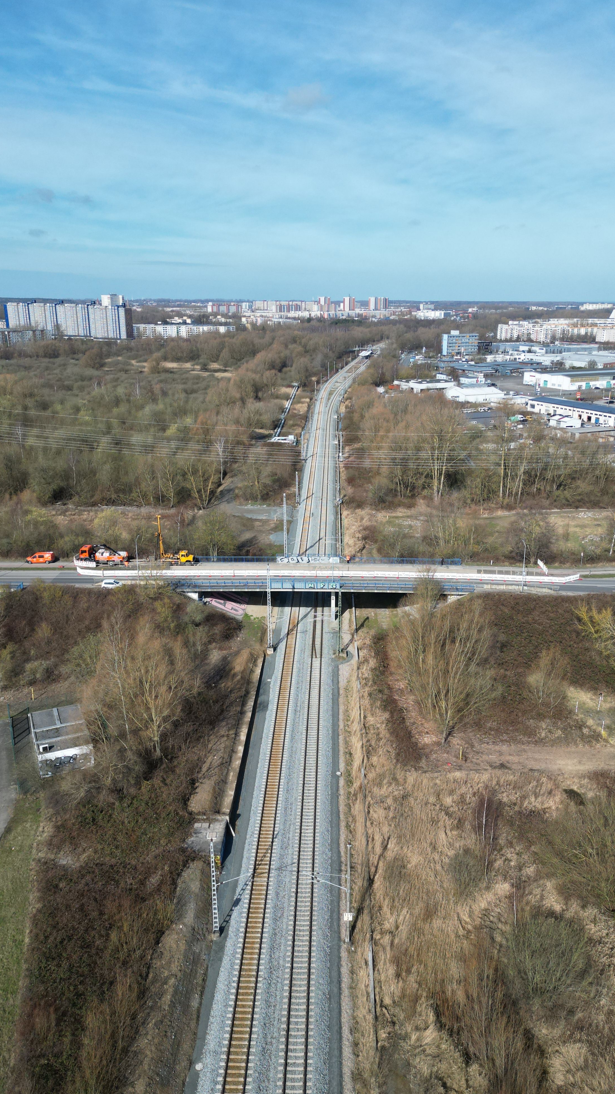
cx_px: 323
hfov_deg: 42.9
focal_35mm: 27
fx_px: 783
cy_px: 554
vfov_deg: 69.9
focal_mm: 6.72
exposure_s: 1/3000
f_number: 1.7
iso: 120
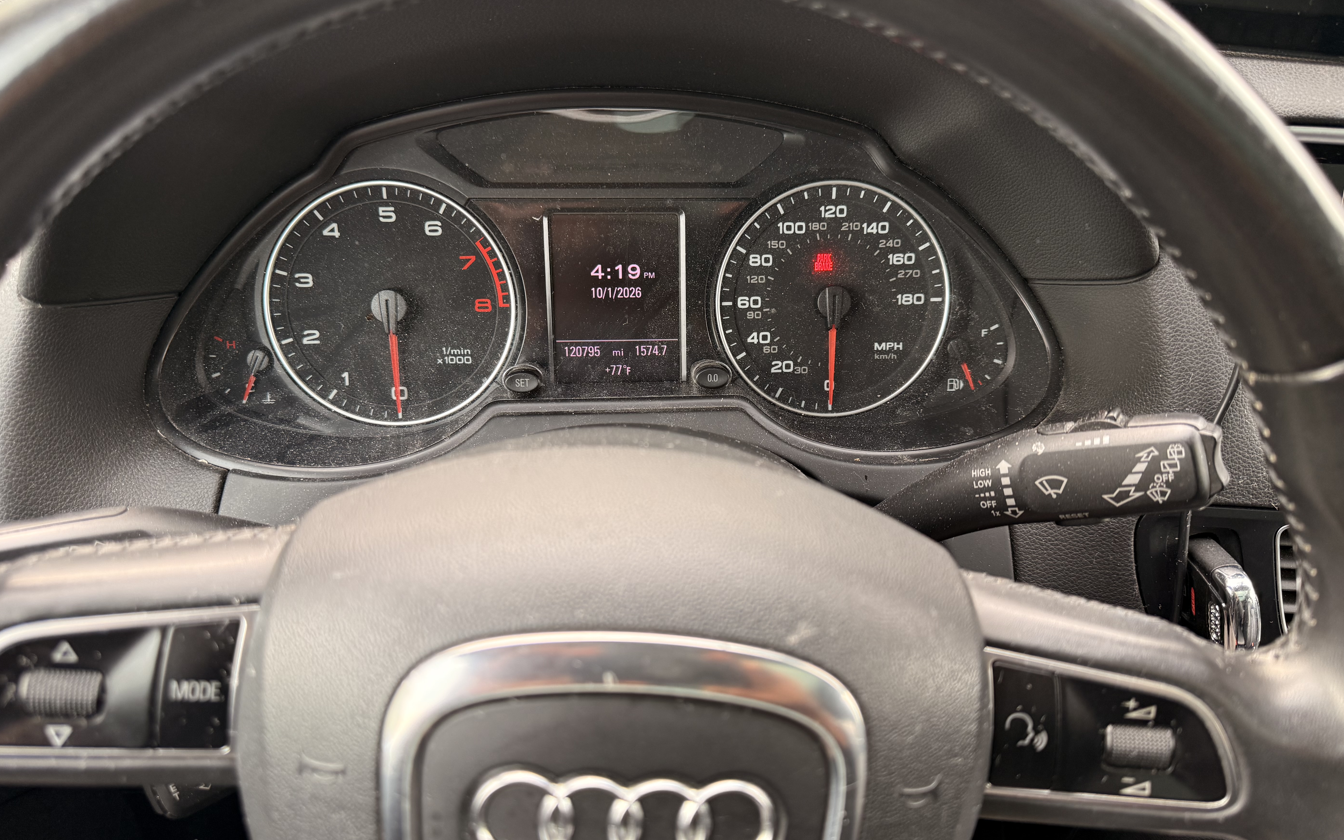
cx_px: 683
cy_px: 429
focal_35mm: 26
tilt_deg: -31.8
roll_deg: -1.8
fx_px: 952
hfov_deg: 70.4
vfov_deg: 47.6
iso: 160
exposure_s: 1/75
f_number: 1.78
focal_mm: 6.76
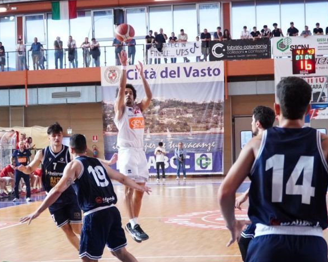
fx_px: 686
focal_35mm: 71
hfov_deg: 26.9
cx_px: 152
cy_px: 140
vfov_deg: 21.7
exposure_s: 1/500
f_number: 4
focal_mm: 37
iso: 5000
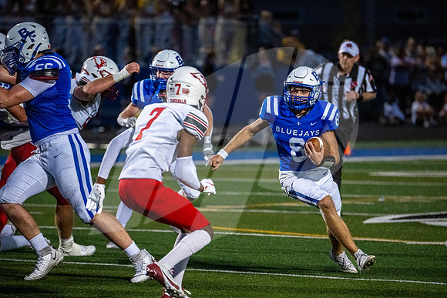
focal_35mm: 403
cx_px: 224
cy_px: 149
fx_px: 5001
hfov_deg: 5.1
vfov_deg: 3.4
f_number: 5.6
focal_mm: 390
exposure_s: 1/1250
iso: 8000
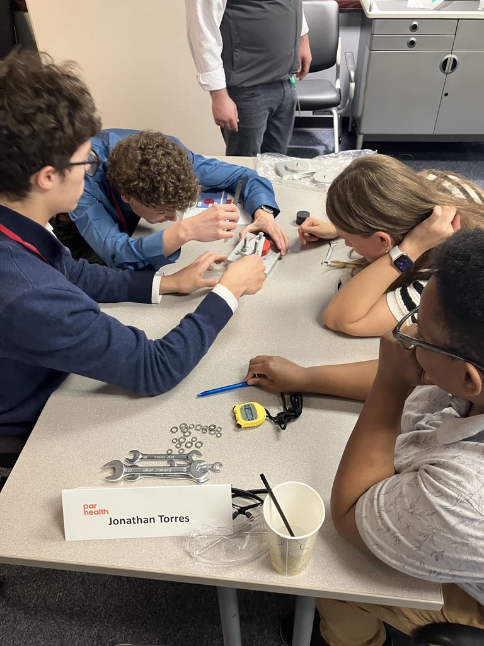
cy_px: 323
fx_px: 522
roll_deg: +2.4
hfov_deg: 49.7
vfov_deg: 63.4
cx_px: 242
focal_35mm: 28
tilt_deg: -43.1
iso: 200
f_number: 1.8
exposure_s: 1/60
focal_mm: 3.99
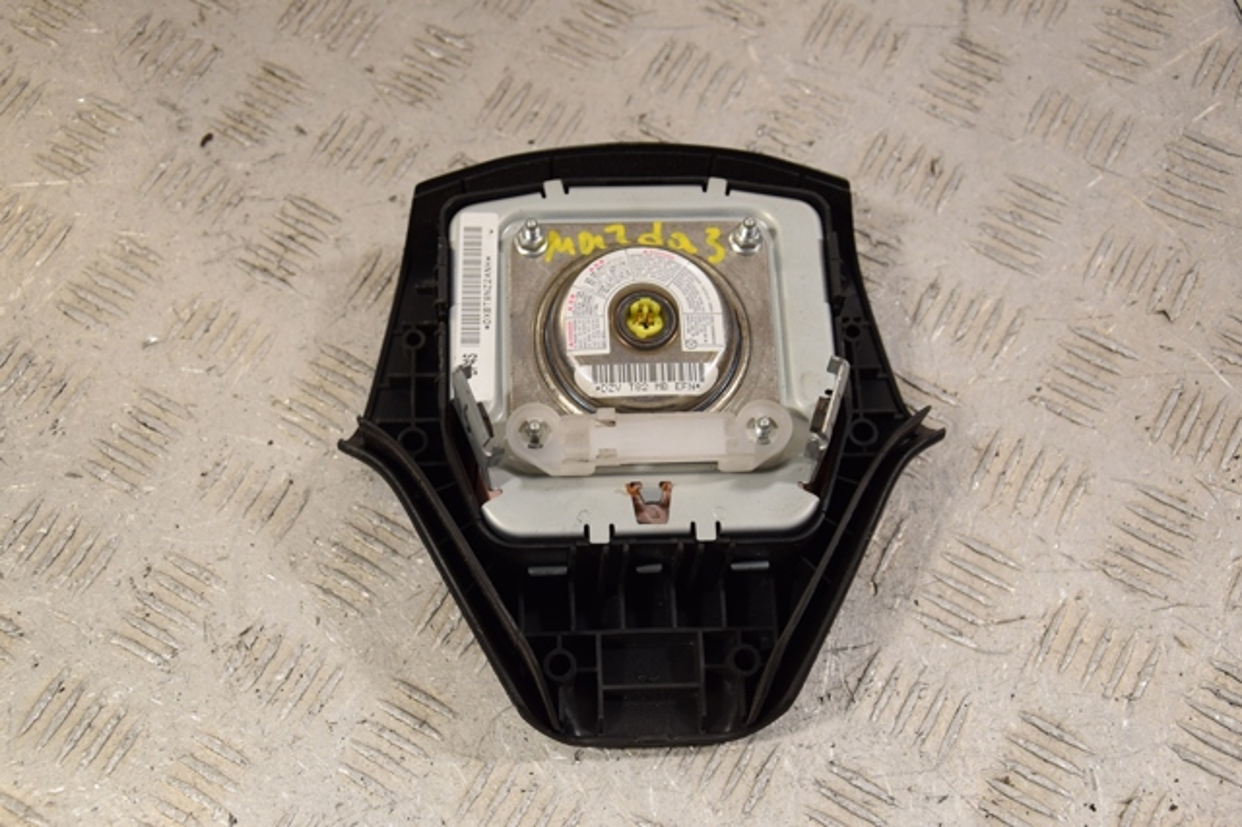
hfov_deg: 41.1
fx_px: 1655
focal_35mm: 48
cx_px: 621
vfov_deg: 28.0
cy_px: 414
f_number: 5.6
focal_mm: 32
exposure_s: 1/125
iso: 400
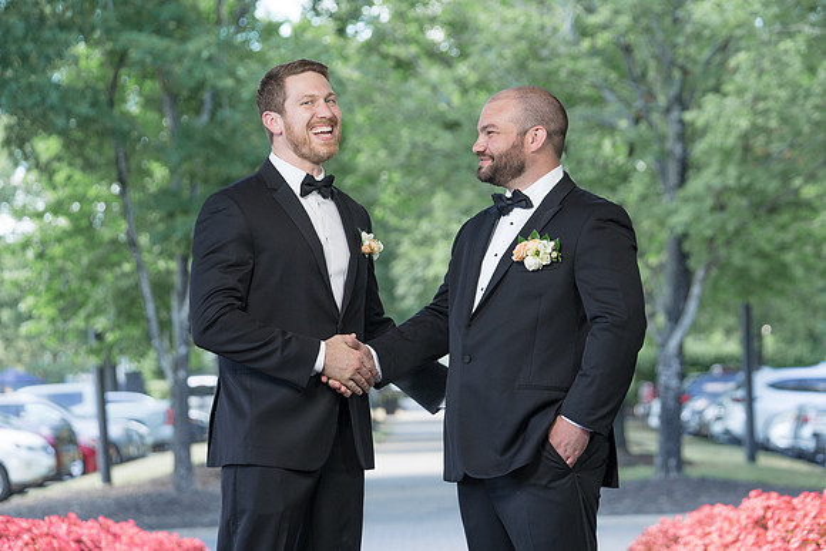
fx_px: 2487
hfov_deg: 18.9
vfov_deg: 12.6
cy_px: 284
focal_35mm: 108
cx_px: 400
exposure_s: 1/250
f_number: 4
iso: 250
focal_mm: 105
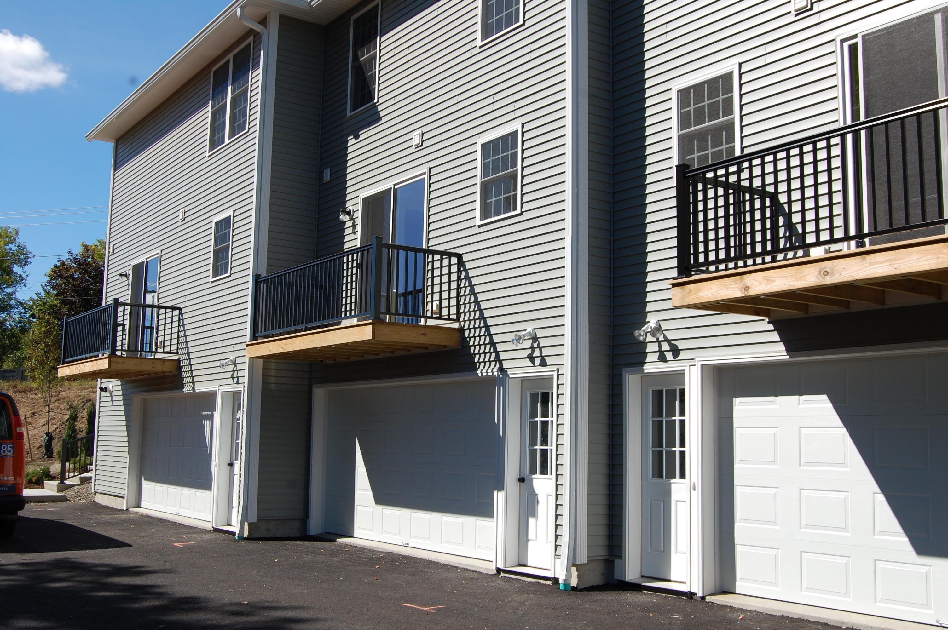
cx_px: 474
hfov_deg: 49.6
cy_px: 315
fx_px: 1026
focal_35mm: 39
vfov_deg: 34.1
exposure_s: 1/320
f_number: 10
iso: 200
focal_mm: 26
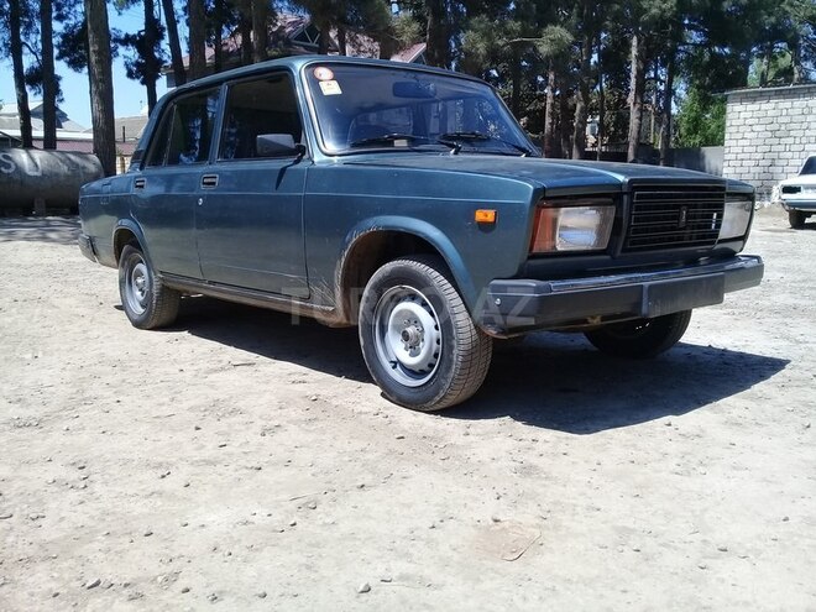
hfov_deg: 58.4
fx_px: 731
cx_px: 408
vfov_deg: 45.4
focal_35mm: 31
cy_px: 306
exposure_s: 1/937
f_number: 2.2
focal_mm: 3.3
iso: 50
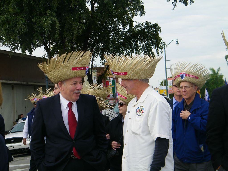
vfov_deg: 18.4
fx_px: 527
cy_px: 86
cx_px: 114
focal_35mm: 80
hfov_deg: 24.4
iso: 80
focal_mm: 14.3
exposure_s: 1/320
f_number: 4.4
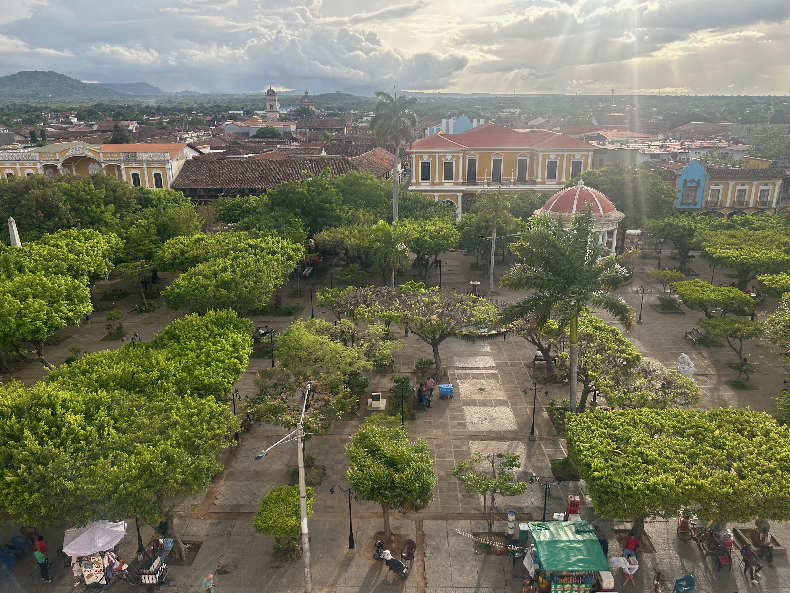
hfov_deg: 67.3
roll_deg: +1.6
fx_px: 593
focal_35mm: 26
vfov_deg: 53.1
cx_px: 395
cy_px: 296
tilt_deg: -17.7
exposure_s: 1/2353
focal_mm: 5.7
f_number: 1.5
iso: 50
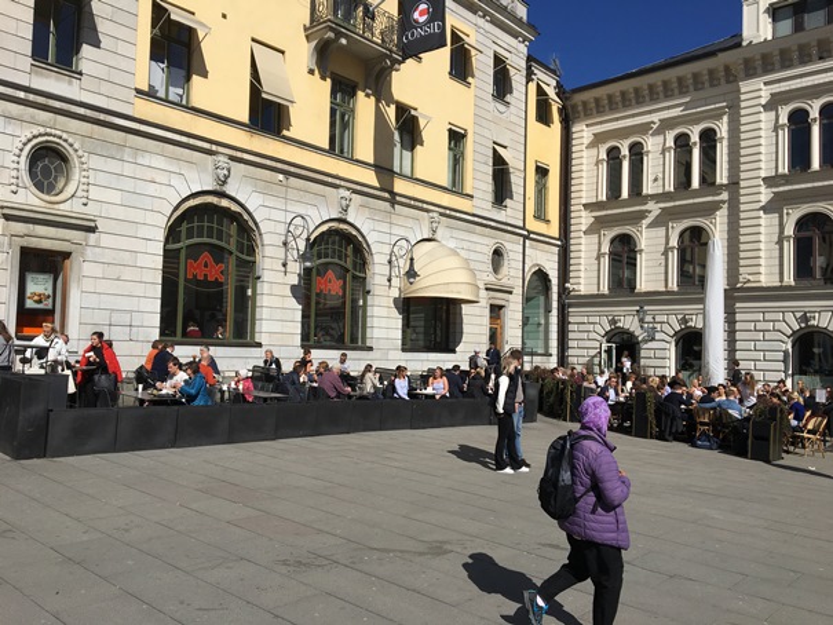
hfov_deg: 61.6
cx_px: 416
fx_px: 698
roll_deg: -1.5
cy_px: 312
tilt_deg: +1.8
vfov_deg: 48.2
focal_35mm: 29
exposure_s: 1/3497
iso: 25
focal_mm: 4.15
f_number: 2.2
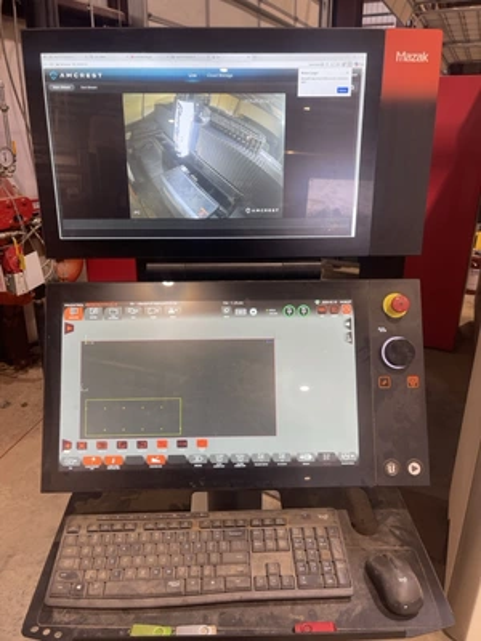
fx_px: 463
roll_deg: -0.4
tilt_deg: -21.0
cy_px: 320
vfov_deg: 69.4
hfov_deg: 54.9
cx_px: 240
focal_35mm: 25
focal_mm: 5.1
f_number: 1.6
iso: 64
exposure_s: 1/60
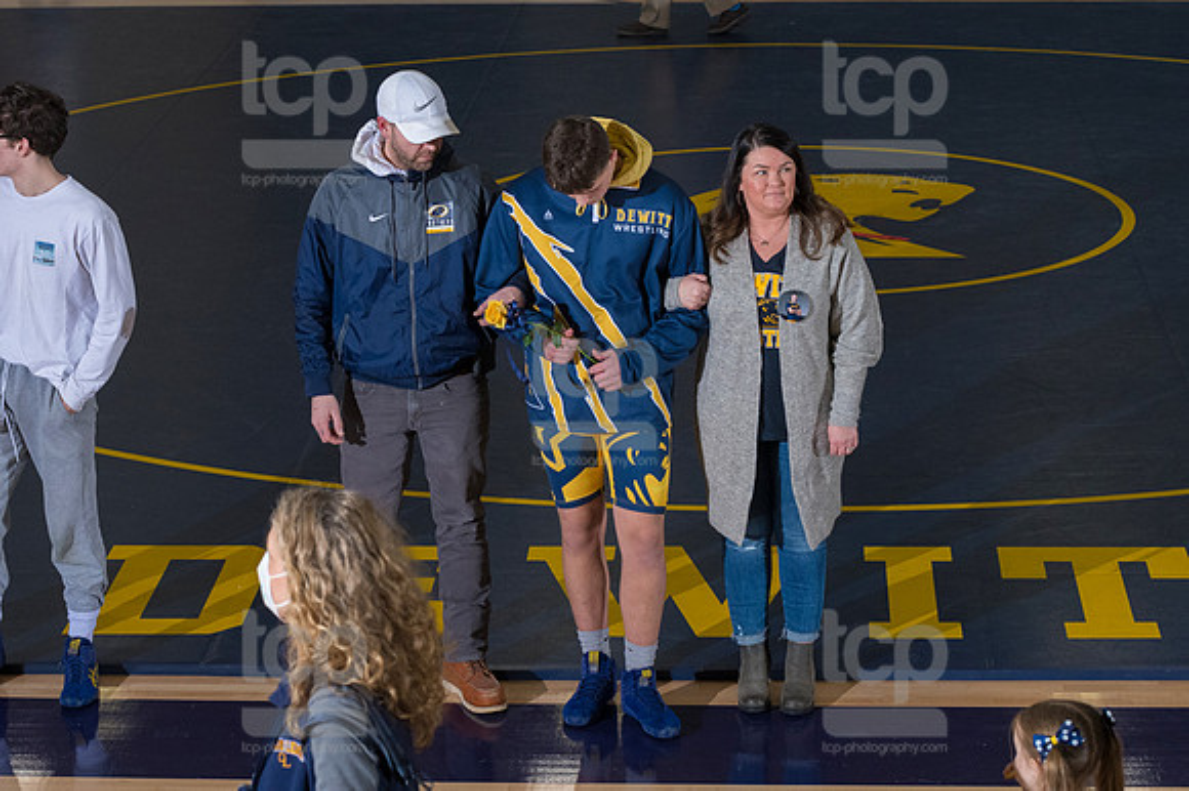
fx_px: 3466
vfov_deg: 13.0
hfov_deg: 19.5
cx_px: 594
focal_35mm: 105
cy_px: 396
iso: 1250
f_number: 5.6
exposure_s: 1/250
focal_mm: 70
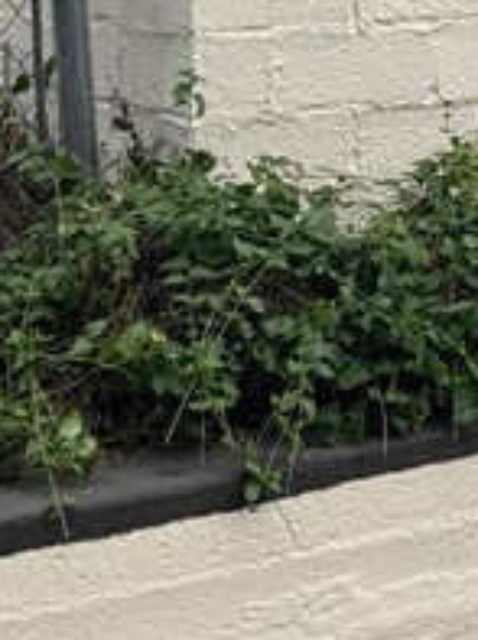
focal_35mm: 125
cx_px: 621
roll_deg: +2.7
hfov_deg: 11.5
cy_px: -182
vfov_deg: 15.1
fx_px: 2309
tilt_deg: +2.4
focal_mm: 6.76
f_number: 1.78
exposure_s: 1/2252
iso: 80
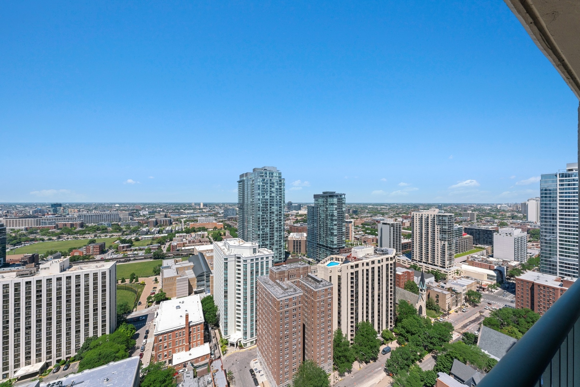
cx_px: 290
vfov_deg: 90.0
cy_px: 194
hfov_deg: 112.6
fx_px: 193
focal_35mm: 12
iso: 200
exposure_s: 1/400
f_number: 8
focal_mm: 12
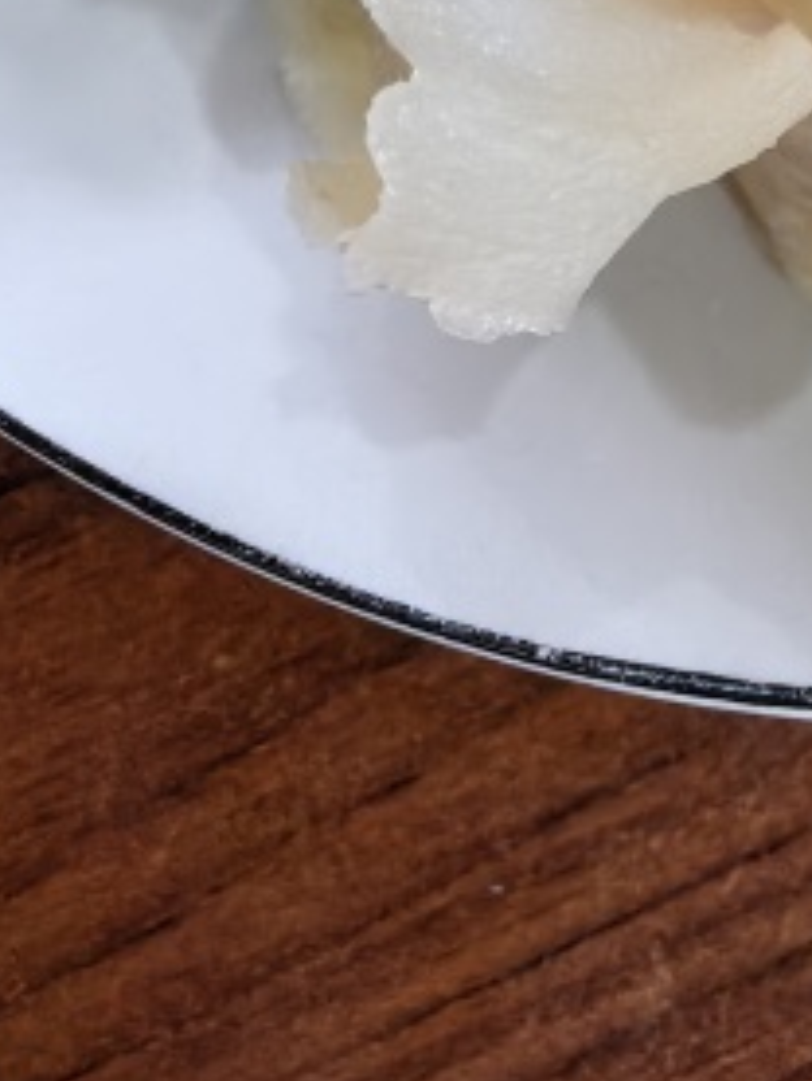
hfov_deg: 13.3
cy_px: -630
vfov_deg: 16.8
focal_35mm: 104
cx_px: 1269
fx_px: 3250
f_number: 2.8
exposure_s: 1/30
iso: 640
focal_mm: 5.75
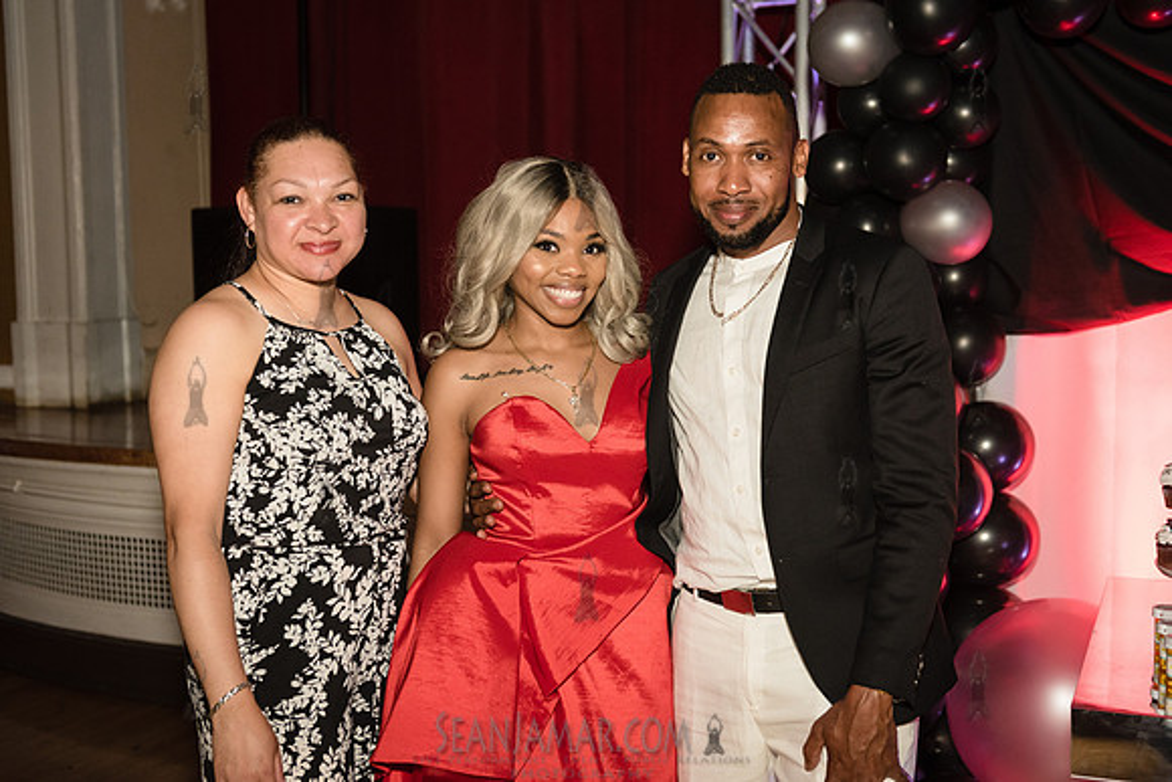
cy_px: 391
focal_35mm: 45
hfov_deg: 43.6
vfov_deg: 29.9
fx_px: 1465
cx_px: 586
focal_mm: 45
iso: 2000
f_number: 3.5
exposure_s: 1/250
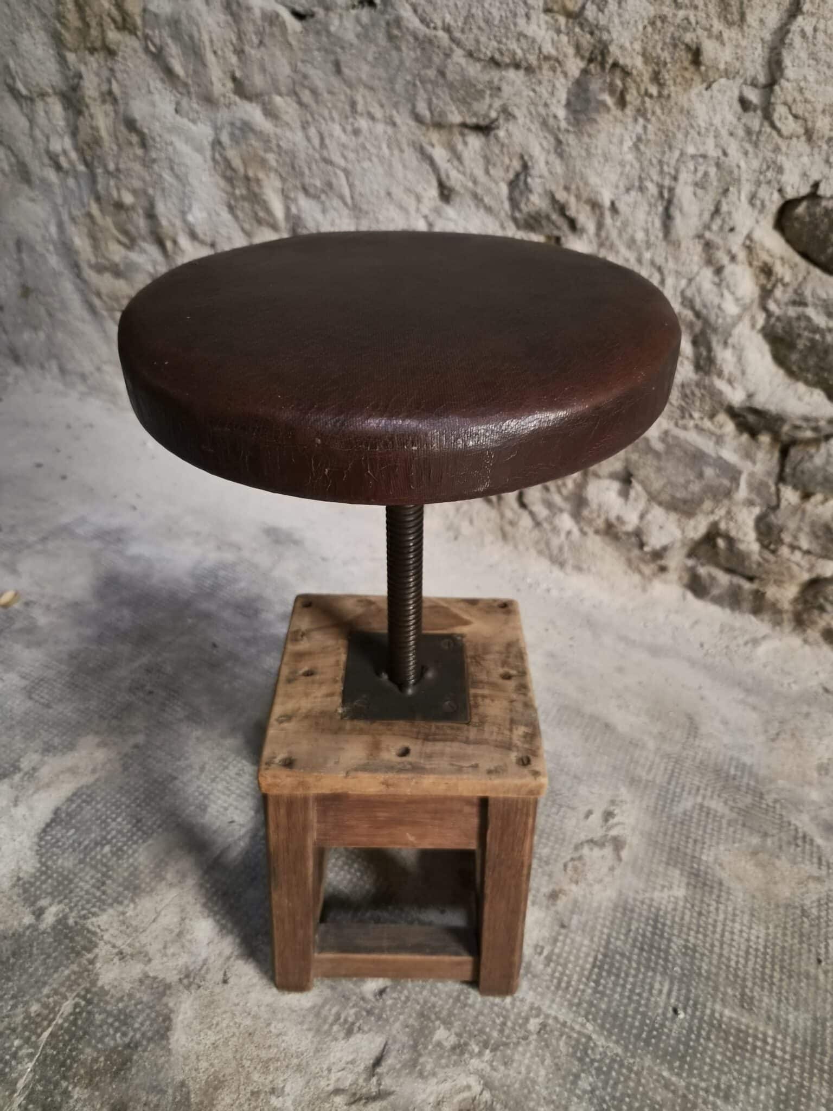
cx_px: 416
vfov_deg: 73.9
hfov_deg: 58.9
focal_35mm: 23
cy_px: 556
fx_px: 738
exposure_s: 1/100
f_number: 1.8
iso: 1600
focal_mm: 5.4
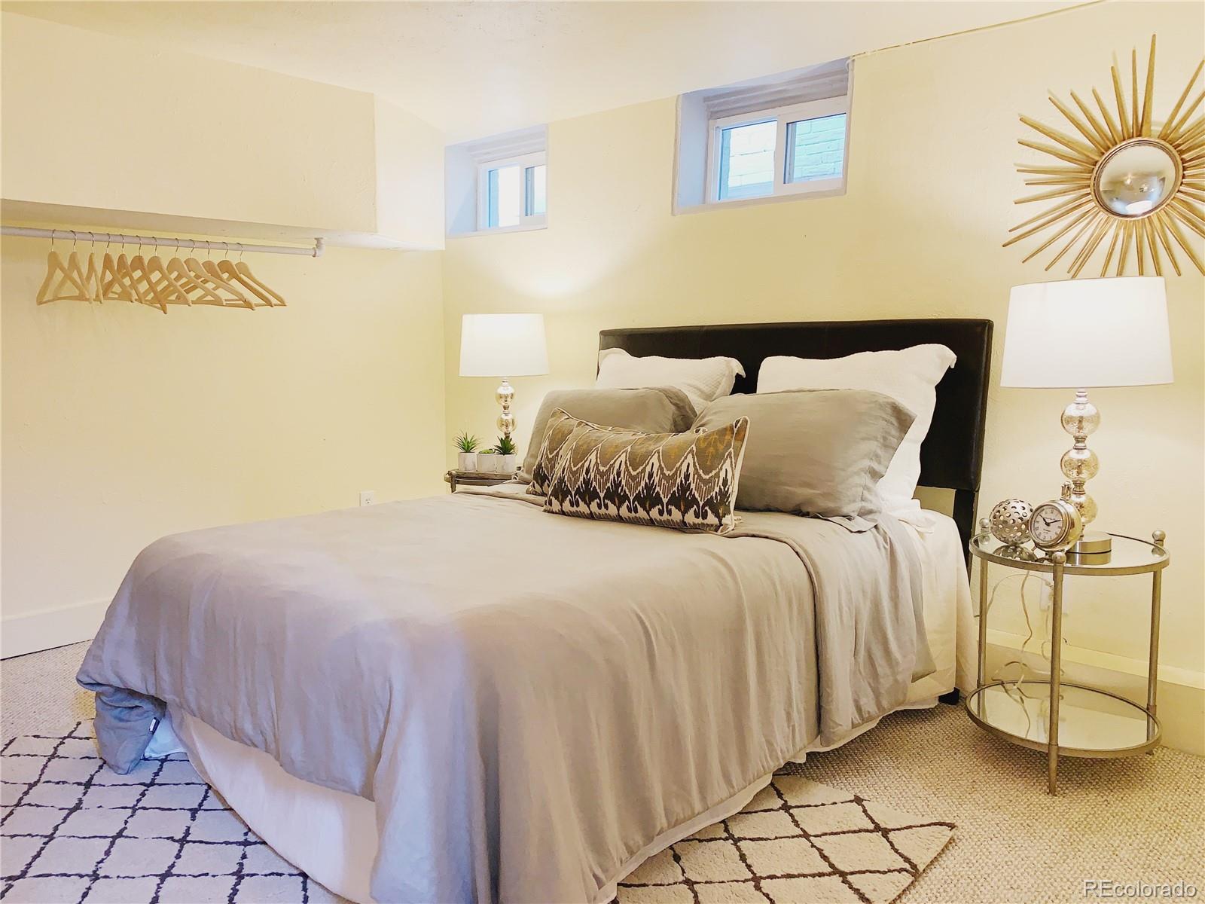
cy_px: 452
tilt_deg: -7.3
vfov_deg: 53.1
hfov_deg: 67.3
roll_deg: -0.4
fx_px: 905
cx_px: 602
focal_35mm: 26
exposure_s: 1/30
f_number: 1.8
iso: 25
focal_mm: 4.25
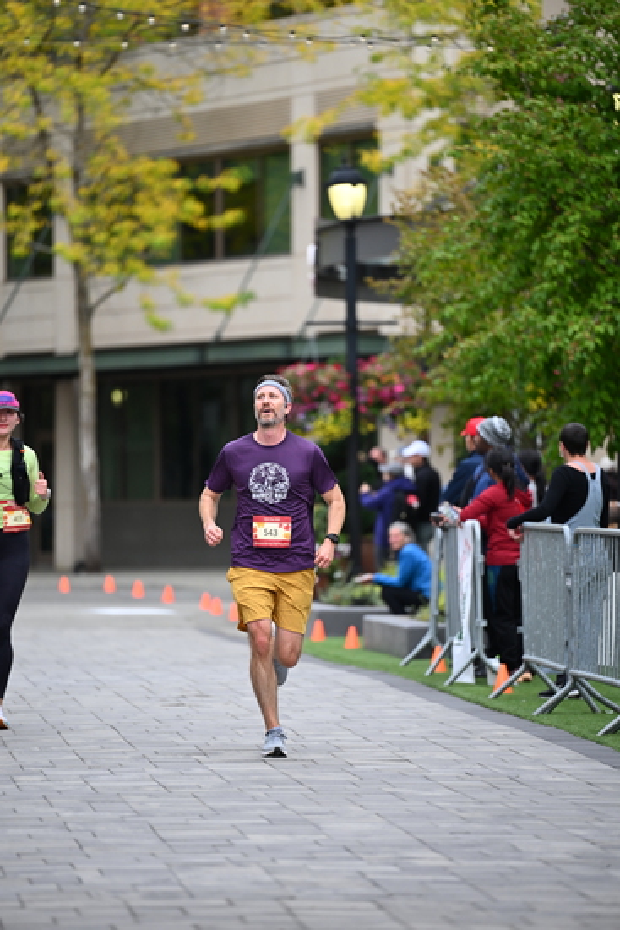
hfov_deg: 6.9
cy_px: 465
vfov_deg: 10.3
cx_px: 310
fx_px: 5163
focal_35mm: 200
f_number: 2.8
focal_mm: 200
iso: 640
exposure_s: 1/2000
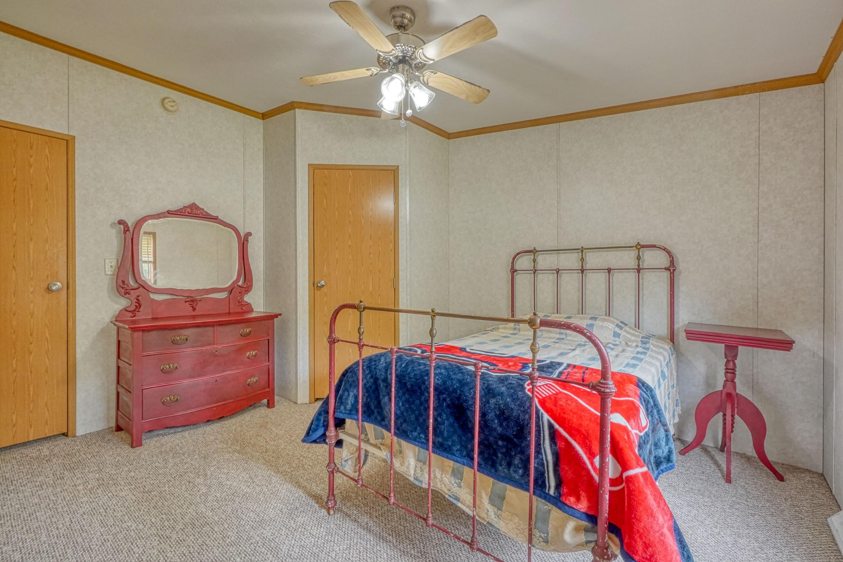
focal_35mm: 15
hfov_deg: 100.4
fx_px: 351
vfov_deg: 77.3
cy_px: 281
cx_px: 422
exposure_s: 1/30
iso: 3200
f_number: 11
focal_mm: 10
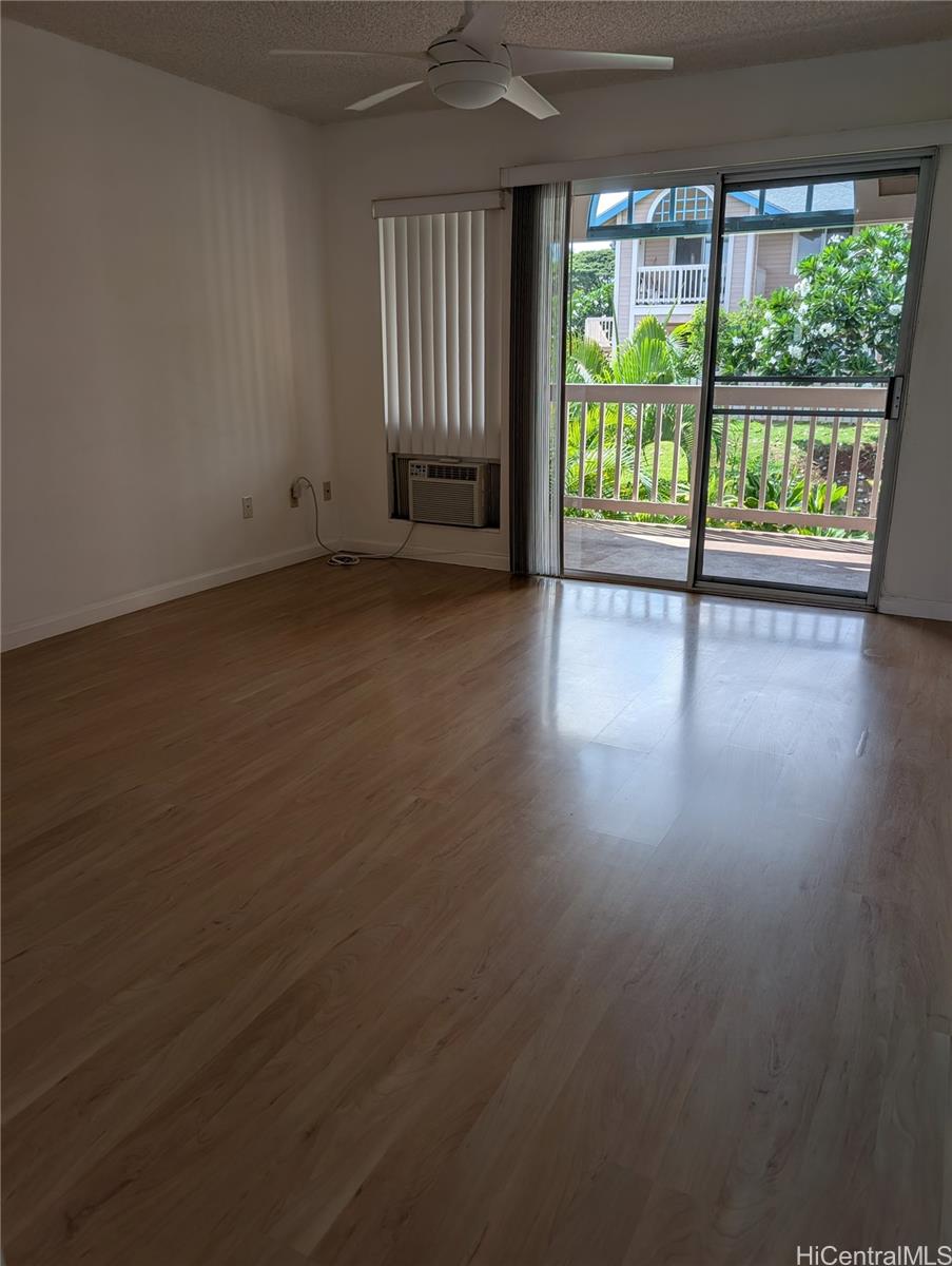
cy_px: 633
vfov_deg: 71.5
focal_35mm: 24
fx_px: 878
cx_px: 476
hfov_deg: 56.9
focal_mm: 6.9
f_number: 1.68
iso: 22
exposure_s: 1/256
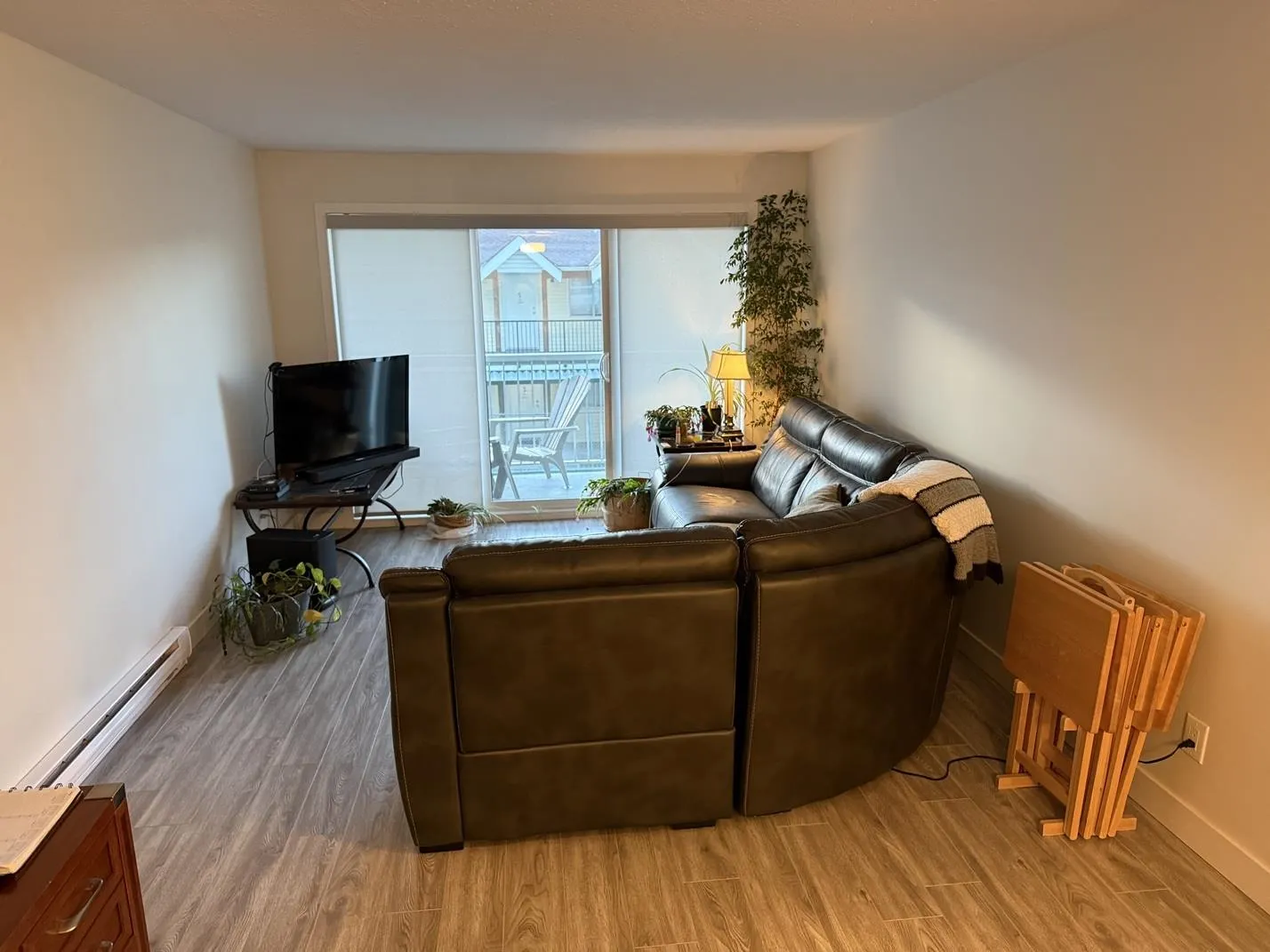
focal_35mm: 24
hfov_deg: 71.6
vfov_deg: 56.8
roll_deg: +0.3
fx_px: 881
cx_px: 635
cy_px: 476
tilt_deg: -12.2
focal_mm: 6.76
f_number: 1.78
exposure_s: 1/60
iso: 400
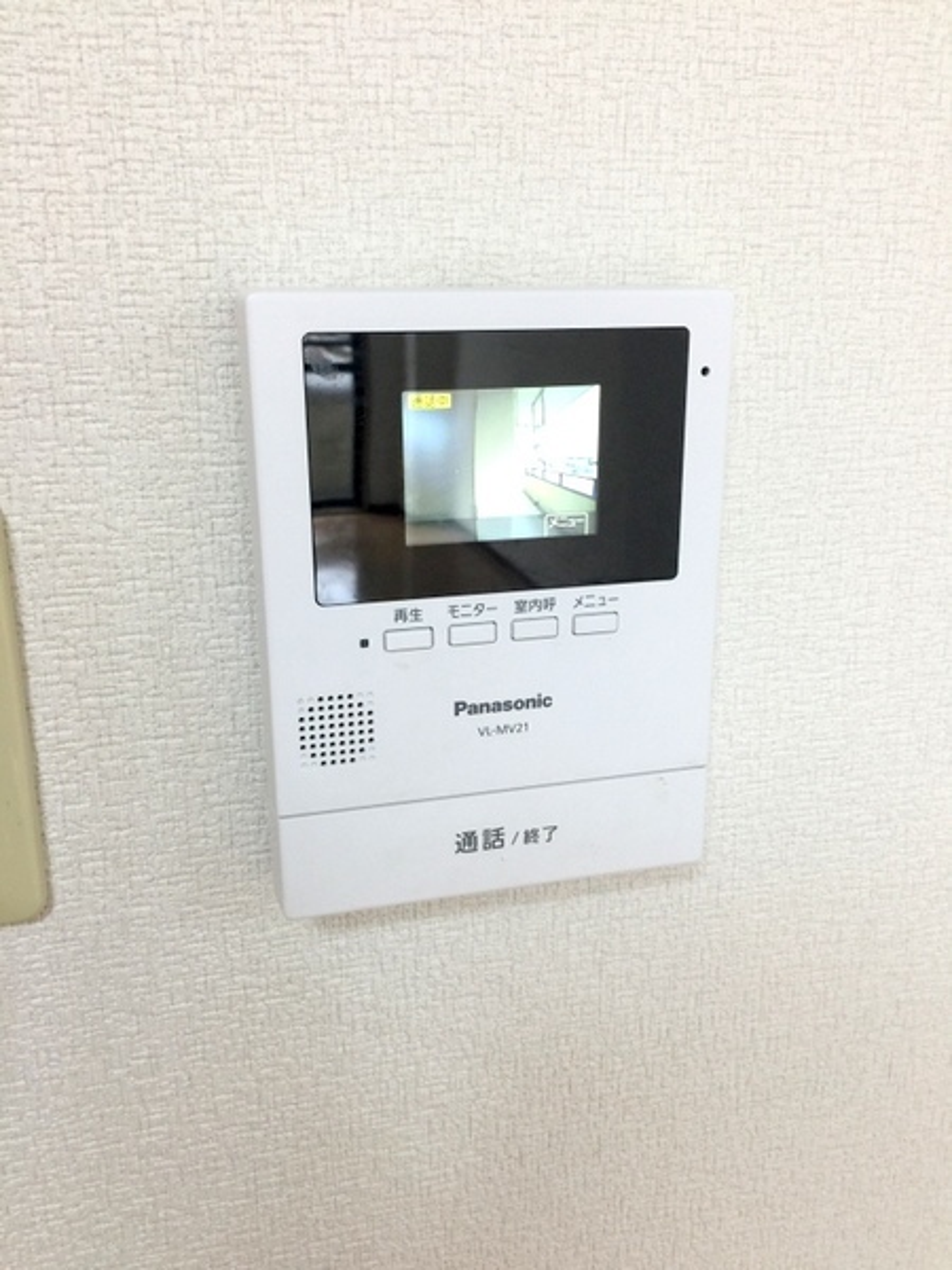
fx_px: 1063
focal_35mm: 29
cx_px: 476
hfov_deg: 48.2
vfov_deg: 61.7
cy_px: 635
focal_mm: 4.15
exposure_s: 1/30
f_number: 2.2
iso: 40
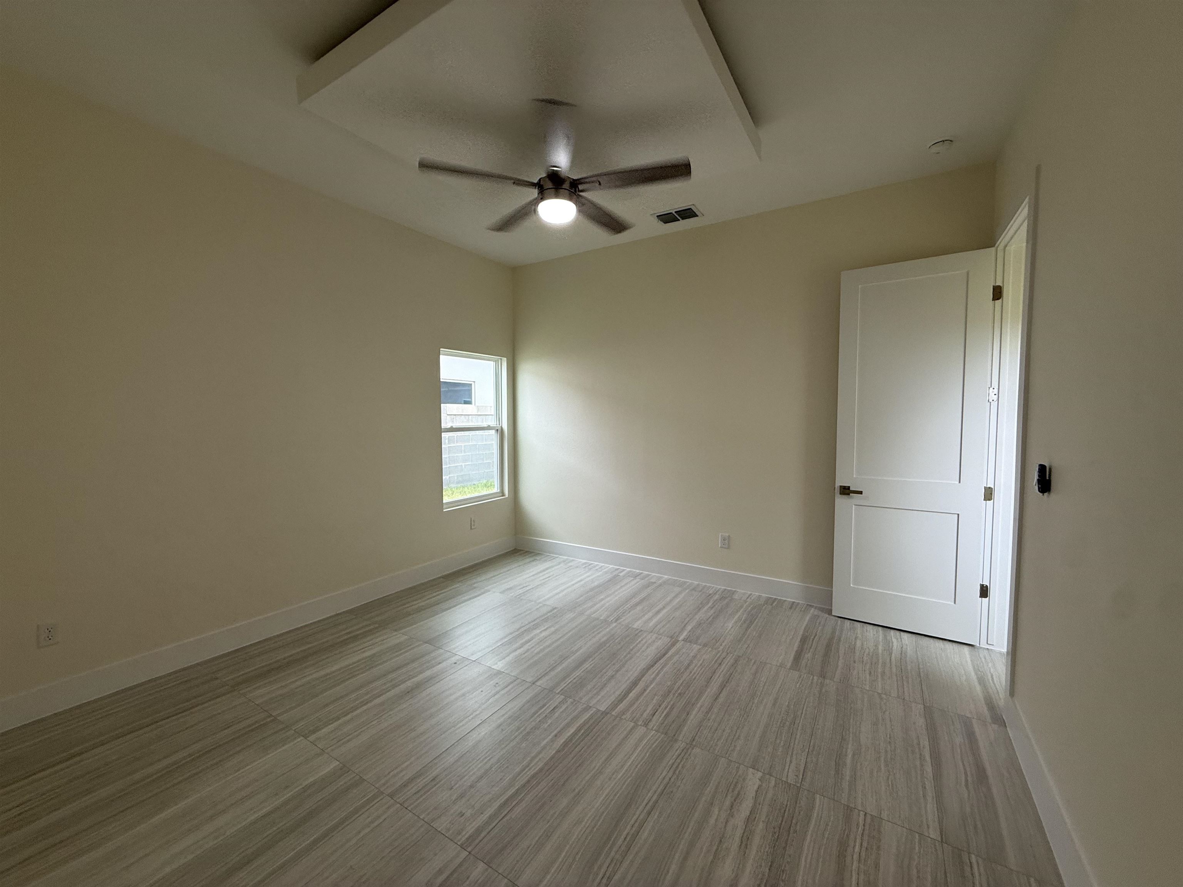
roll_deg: +0.0
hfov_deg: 102.1
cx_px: 592
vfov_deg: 85.7
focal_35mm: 14
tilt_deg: -3.9
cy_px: 444
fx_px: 478
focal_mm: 2.22
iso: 100
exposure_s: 1/120
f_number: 2.2
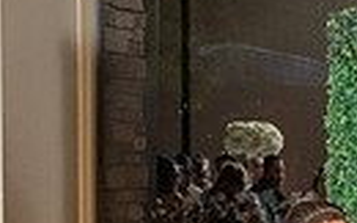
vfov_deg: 6.9
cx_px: 687
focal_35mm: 182
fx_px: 1769
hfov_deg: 10.7
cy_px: 491
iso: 800
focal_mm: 40
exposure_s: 1/160
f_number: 3.5
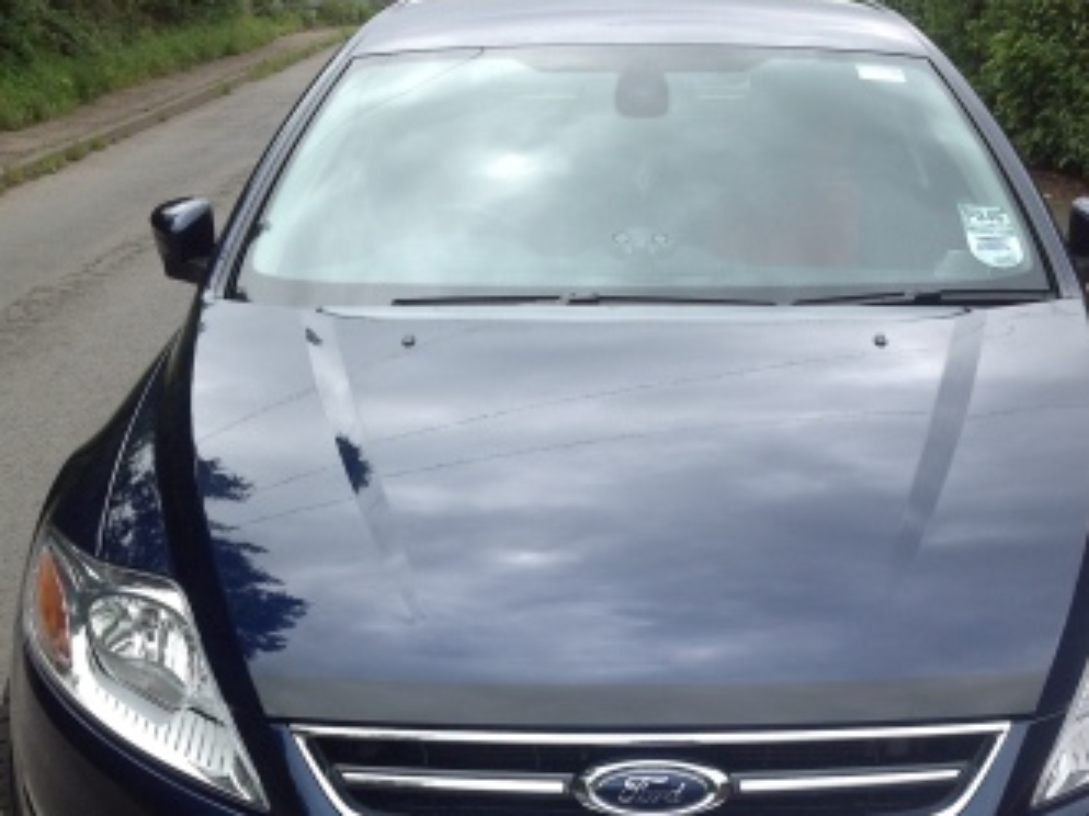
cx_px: 665
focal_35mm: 54
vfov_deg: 26.6
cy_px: 619
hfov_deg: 35.4
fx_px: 1698
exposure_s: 1/864
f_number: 2.4
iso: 80
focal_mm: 4.28
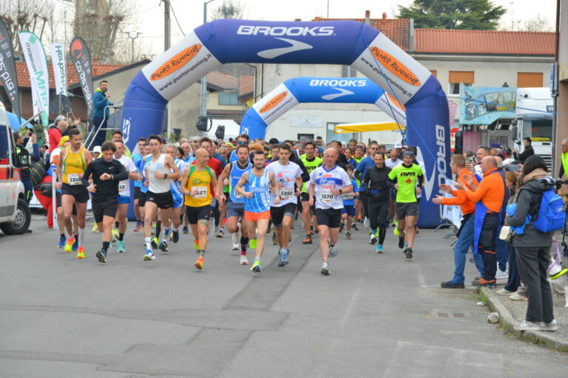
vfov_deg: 12.2
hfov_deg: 18.3
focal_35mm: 112
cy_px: 189
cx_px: 284
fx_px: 1767
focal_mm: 112
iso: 720
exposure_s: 1/500
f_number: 7.1
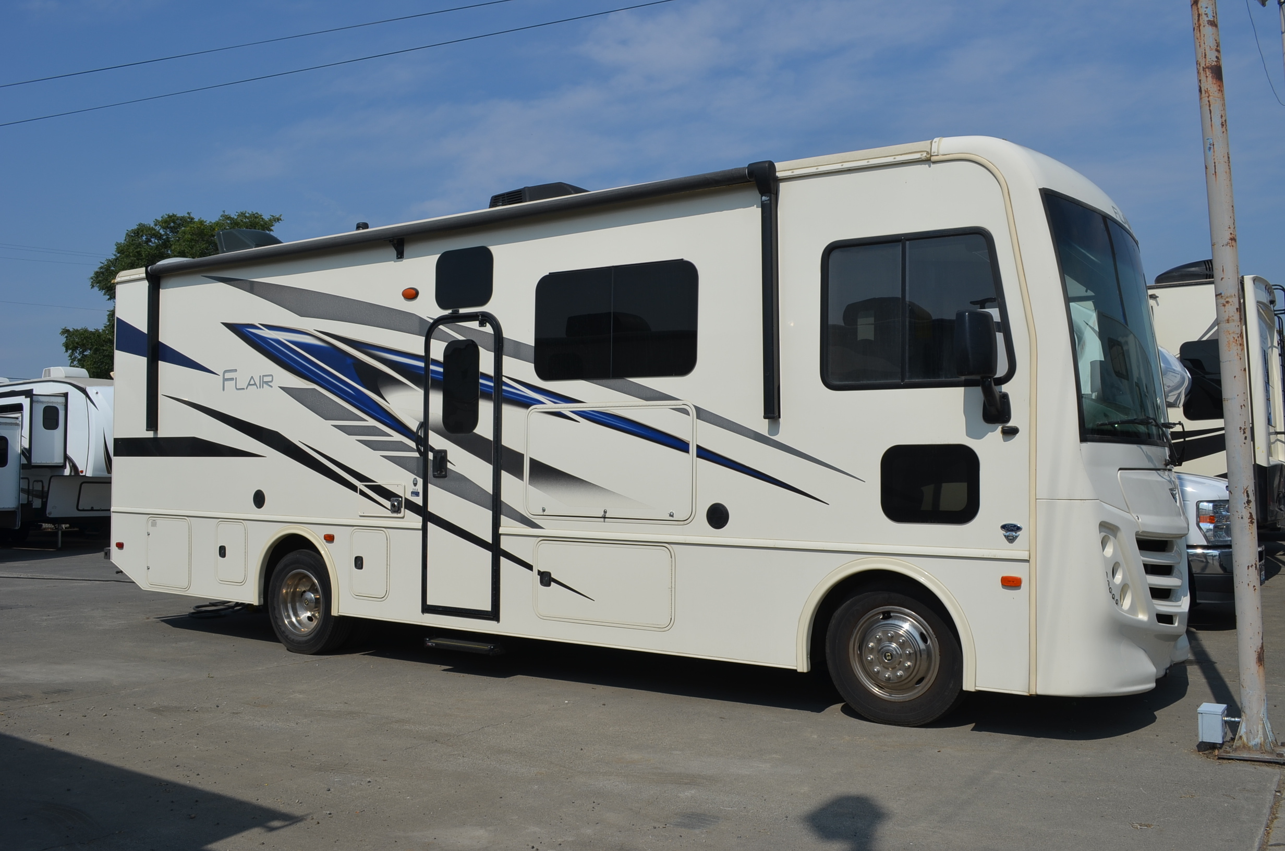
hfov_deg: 62.0
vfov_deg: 43.4
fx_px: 1069
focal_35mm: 30
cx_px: 642
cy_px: 426
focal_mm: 20
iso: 100
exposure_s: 1/400
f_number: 10
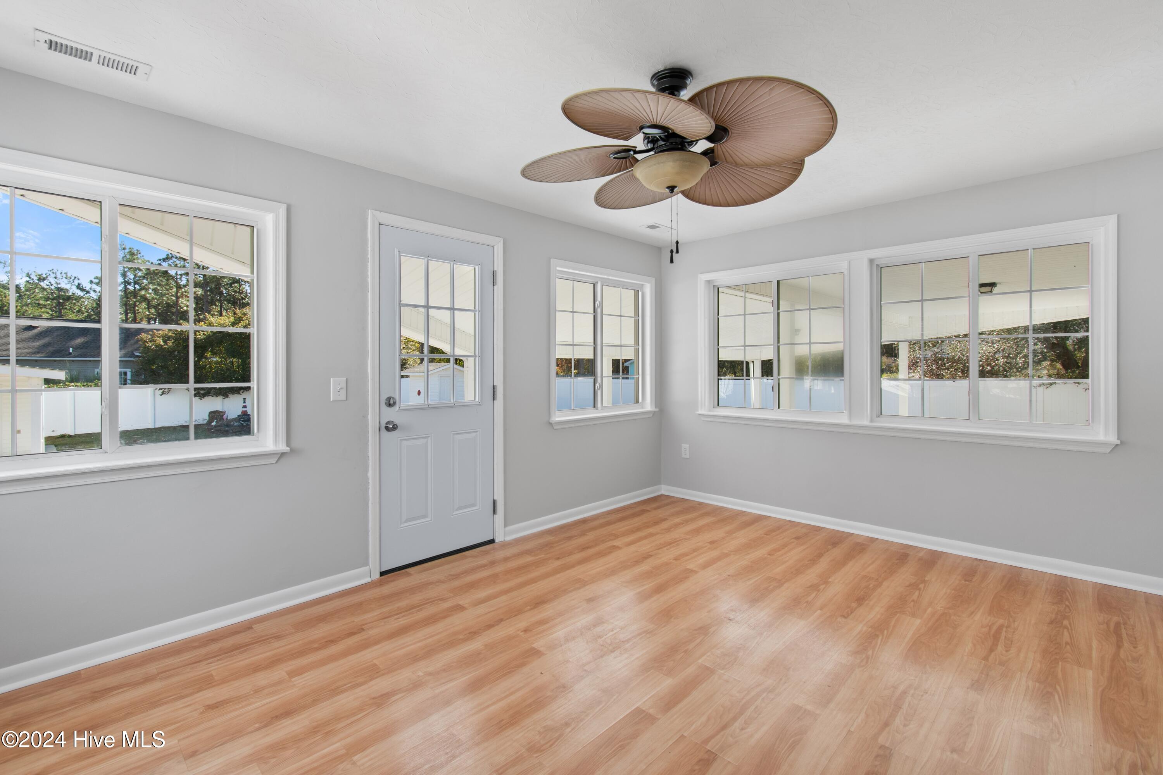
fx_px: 485
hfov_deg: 100.4
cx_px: 582
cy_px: 388
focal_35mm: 15
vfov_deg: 77.3
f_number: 4.5
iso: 100
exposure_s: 1/40
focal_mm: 10
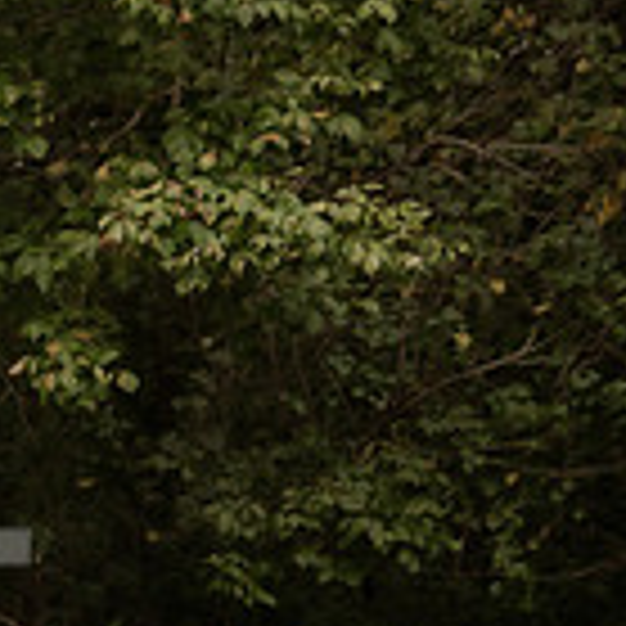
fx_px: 4010
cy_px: 867
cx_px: -659
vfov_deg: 8.8
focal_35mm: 196
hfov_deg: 8.4
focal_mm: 50
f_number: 2.8
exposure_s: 1/2000
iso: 250
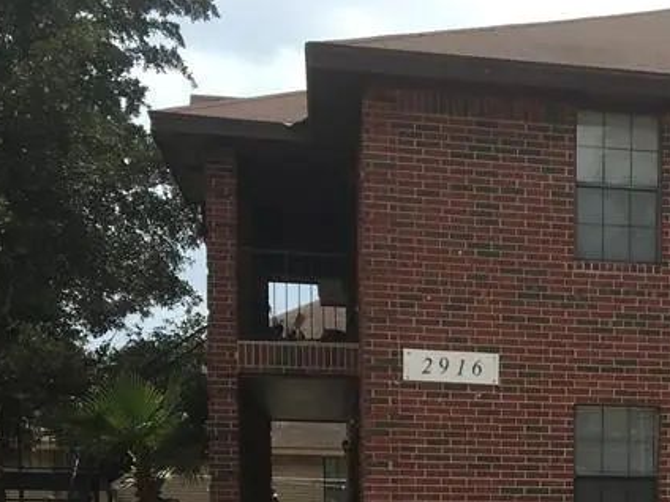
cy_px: 579
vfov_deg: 19.9
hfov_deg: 26.4
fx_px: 1355
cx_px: 662
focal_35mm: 70
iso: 25
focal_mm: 4.15
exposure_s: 1/1451
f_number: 2.2
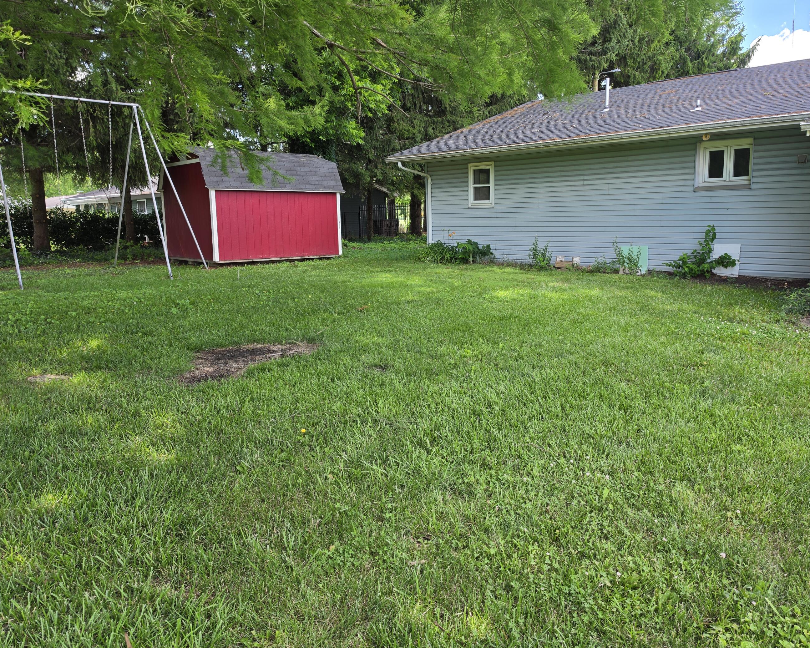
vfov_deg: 54.9
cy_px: 312
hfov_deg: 65.8
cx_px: 453
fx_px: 623
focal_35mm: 26
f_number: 1.4
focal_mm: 6.5
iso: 20
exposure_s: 1/180
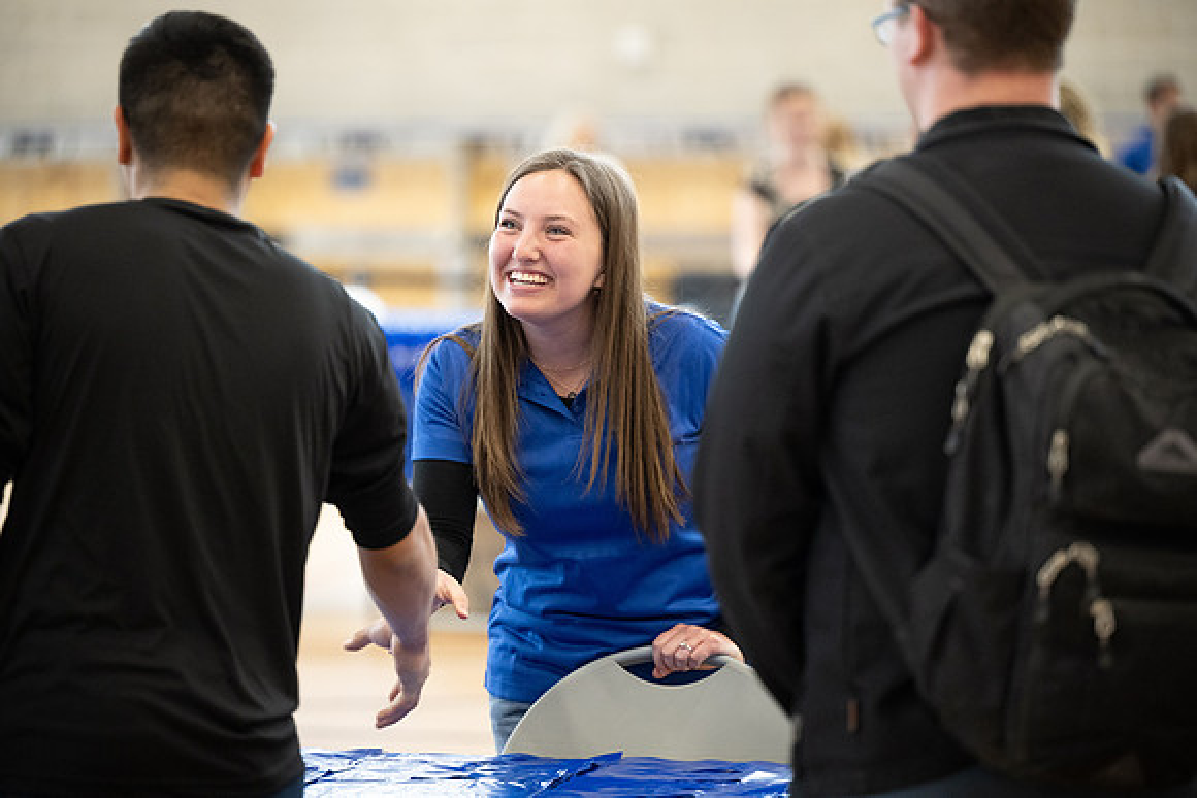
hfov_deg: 14.7
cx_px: 598
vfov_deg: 9.8
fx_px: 4656
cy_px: 399
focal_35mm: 140
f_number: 2.8
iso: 2500
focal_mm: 140
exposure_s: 1/250
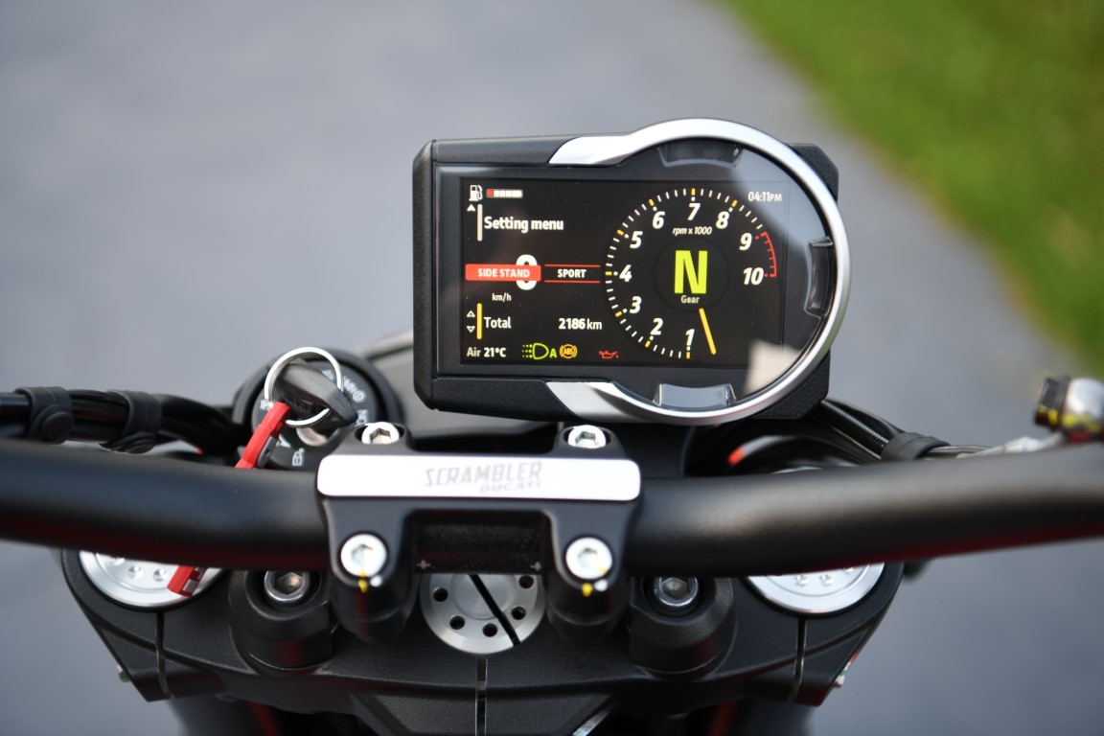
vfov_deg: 26.0
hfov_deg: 38.2
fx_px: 1595
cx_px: 552
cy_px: 368
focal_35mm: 52
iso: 100
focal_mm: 52
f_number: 2.8
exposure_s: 1/125
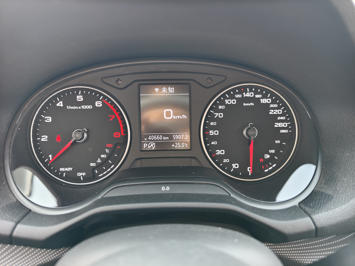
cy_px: 133
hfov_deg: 73.9
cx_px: 178
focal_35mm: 23
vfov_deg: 58.9
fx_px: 236
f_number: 1.75
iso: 153
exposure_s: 1/100
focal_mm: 8.67
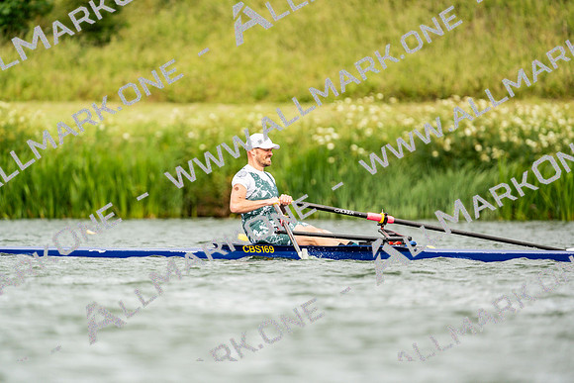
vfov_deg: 2.3
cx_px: 287
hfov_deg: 3.4
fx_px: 9568
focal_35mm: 600
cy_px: 192
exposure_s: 1/2000
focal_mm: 600
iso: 500
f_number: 6.3
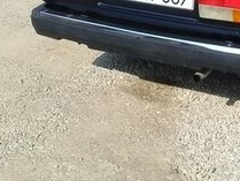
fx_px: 680
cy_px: -27
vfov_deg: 14.7
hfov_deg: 19.8
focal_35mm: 98
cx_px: 185
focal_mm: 3.3
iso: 50
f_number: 2.2
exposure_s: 1/1048
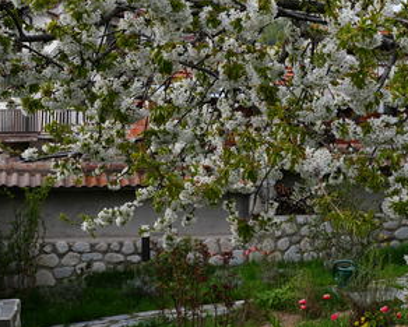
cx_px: 418
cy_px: 90
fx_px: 1087
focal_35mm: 90
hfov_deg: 20.5
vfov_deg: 17.0
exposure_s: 1/125
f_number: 9
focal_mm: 35
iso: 100
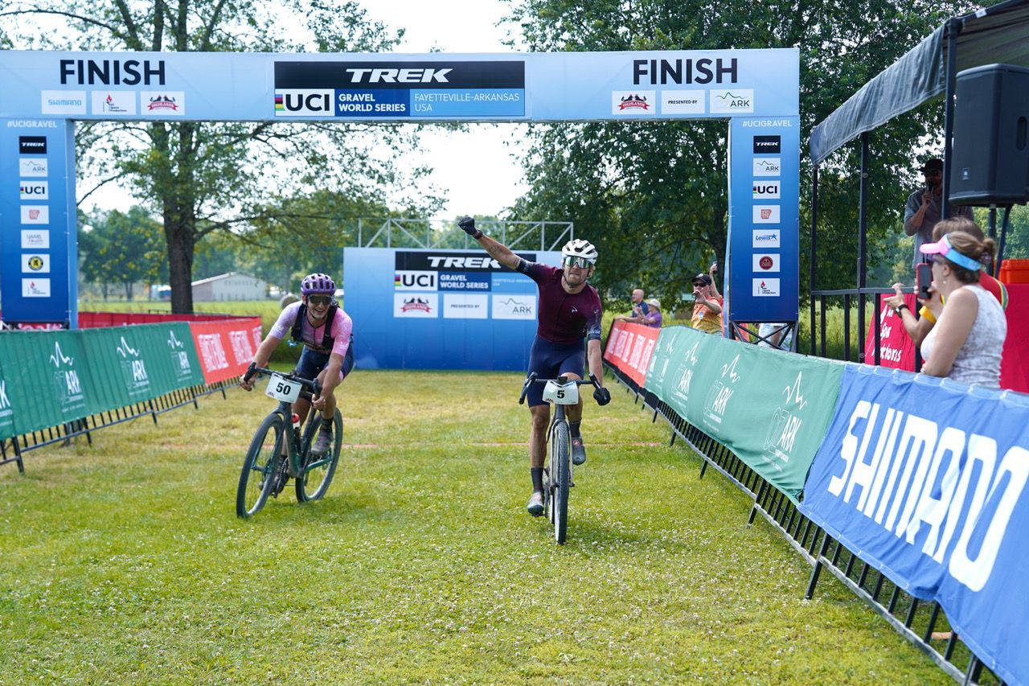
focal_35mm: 70
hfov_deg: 28.8
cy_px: 343
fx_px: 2000
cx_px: 514
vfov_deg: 19.5
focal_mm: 70
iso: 400
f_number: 4.5
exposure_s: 1/1000
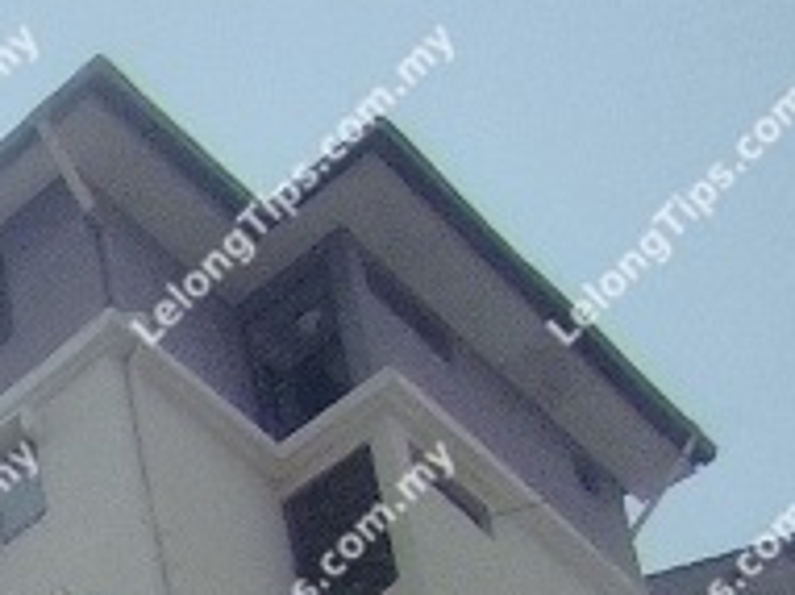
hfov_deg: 13.3
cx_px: -1230
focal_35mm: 98
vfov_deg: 10.5
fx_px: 2249
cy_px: 1800
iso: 50
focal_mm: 1.65
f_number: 2.2
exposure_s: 1/5873
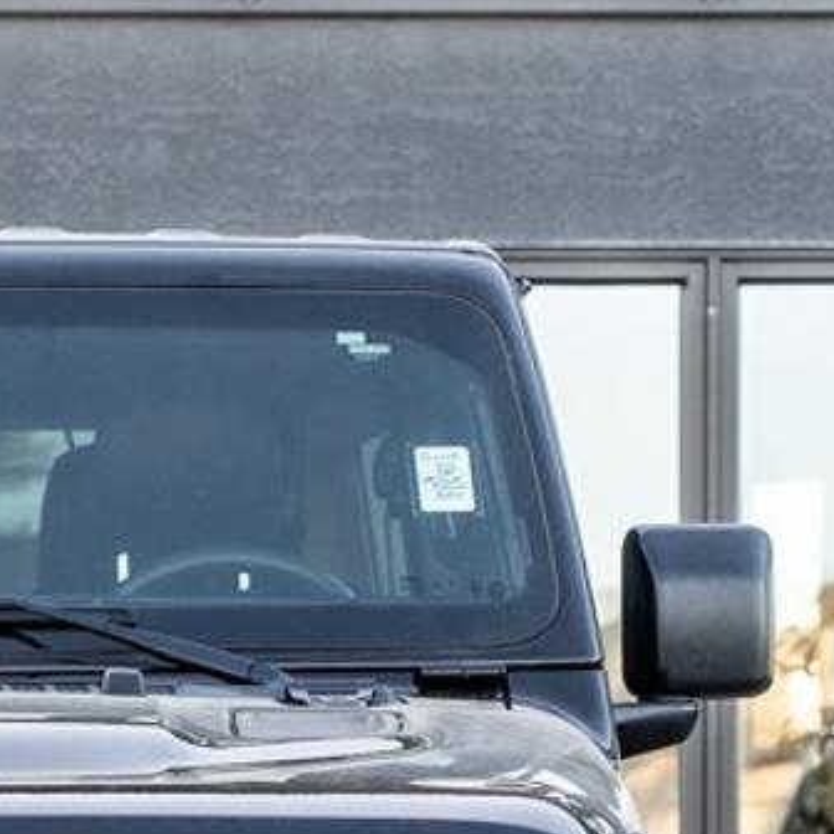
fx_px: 6978
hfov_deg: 6.8
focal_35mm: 256
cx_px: -77
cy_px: 882
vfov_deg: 6.8
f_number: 4
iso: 200
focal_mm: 55.9
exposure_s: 1/250
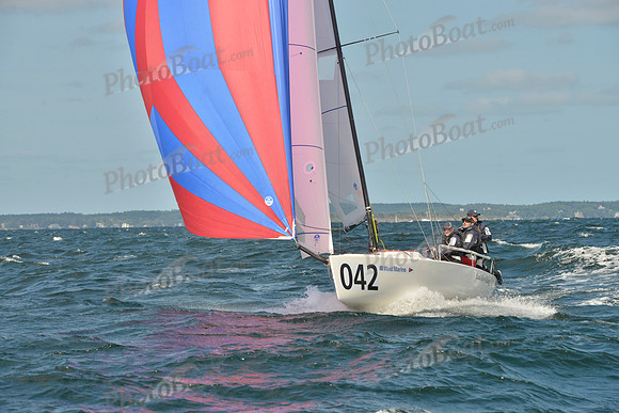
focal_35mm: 145
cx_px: 310
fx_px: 2494
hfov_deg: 14.2
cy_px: 206
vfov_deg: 9.5
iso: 400
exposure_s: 1/1000
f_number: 11
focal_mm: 145
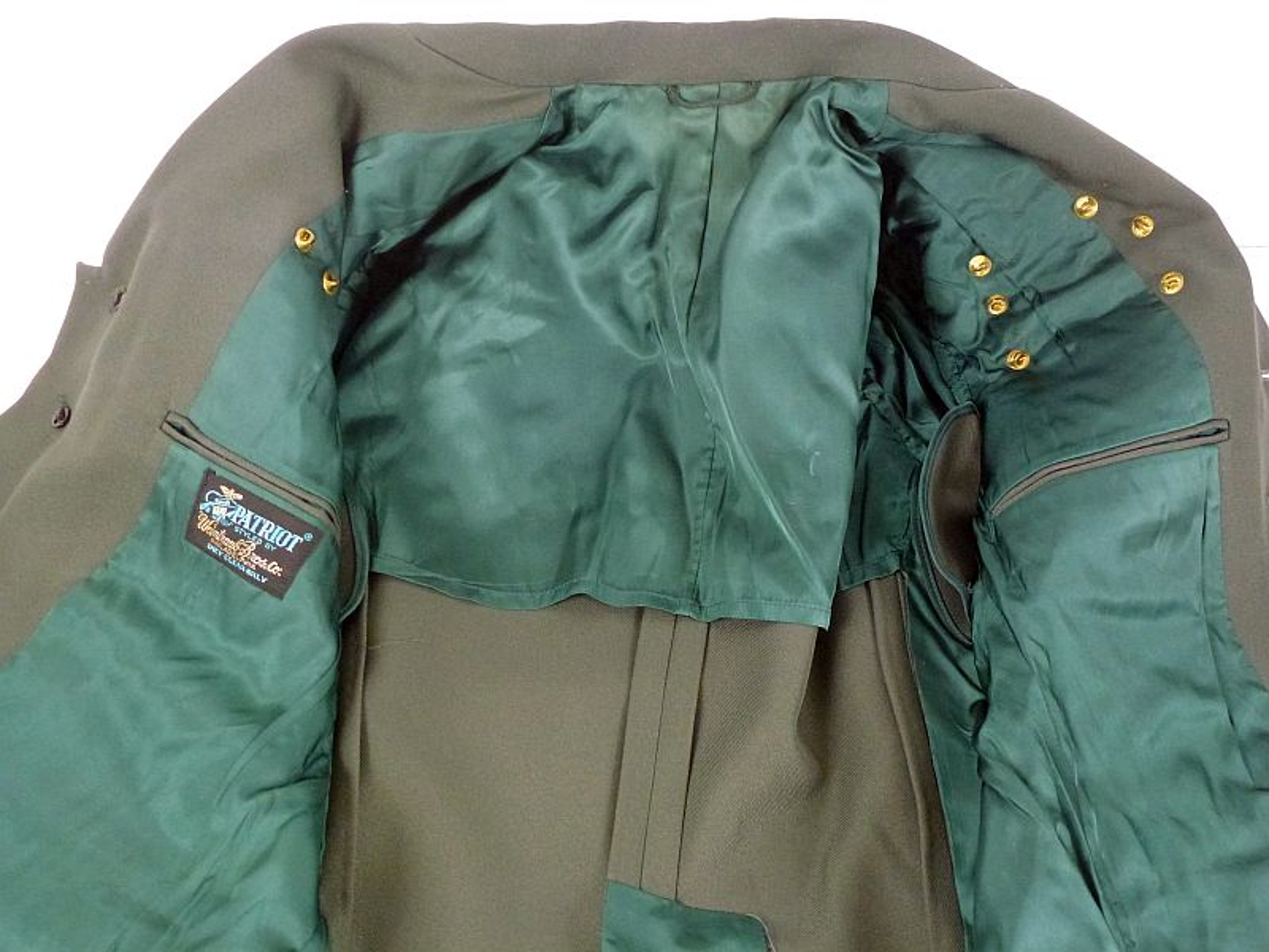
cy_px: 476
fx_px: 1320
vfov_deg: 39.7
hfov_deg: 51.4
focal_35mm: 36
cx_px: 634
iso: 400
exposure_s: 1/40
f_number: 3.7
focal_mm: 6.4
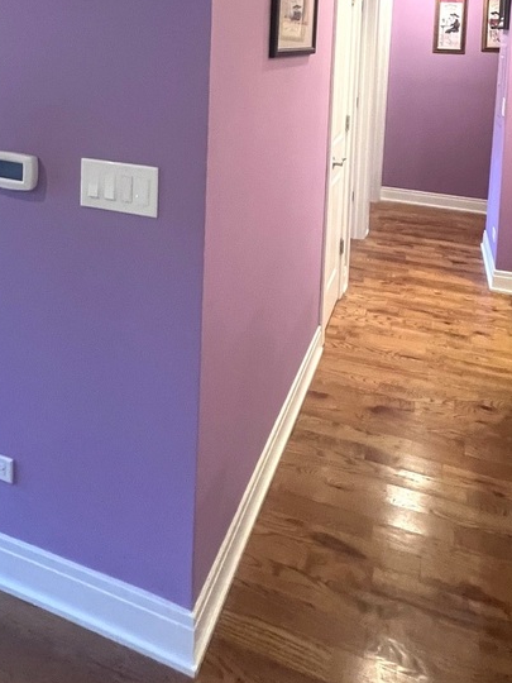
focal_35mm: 26
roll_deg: -3.3
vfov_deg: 58.6
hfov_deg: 53.0
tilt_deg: -5.4
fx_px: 513
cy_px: 82
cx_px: 271
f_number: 1.8
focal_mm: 1.57
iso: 500
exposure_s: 1/60
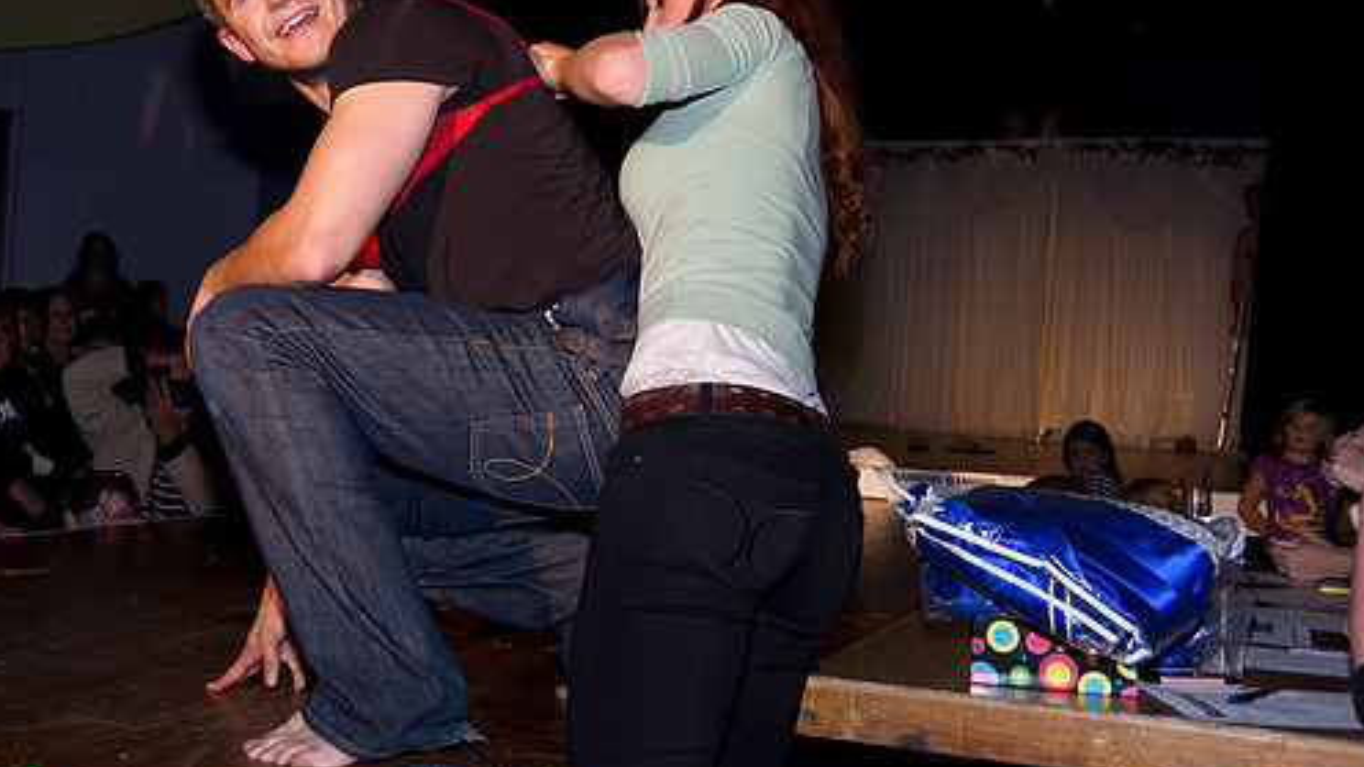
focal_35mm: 44
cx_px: 605
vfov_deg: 27.0
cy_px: 282
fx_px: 1591
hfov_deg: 46.3
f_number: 2.8
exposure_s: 1/160
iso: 200
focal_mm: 23.75
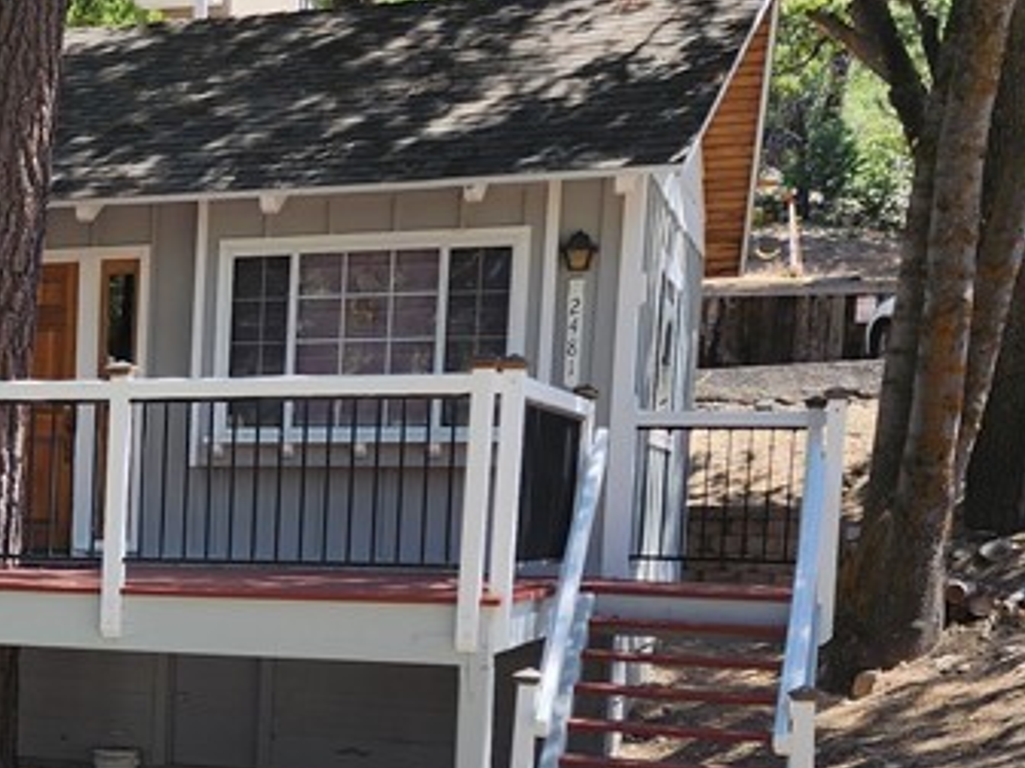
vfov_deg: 20.5
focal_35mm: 70
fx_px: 2073
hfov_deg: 25.7
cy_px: 716
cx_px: -110
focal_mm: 6.4
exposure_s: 1/357
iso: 12
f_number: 1.8
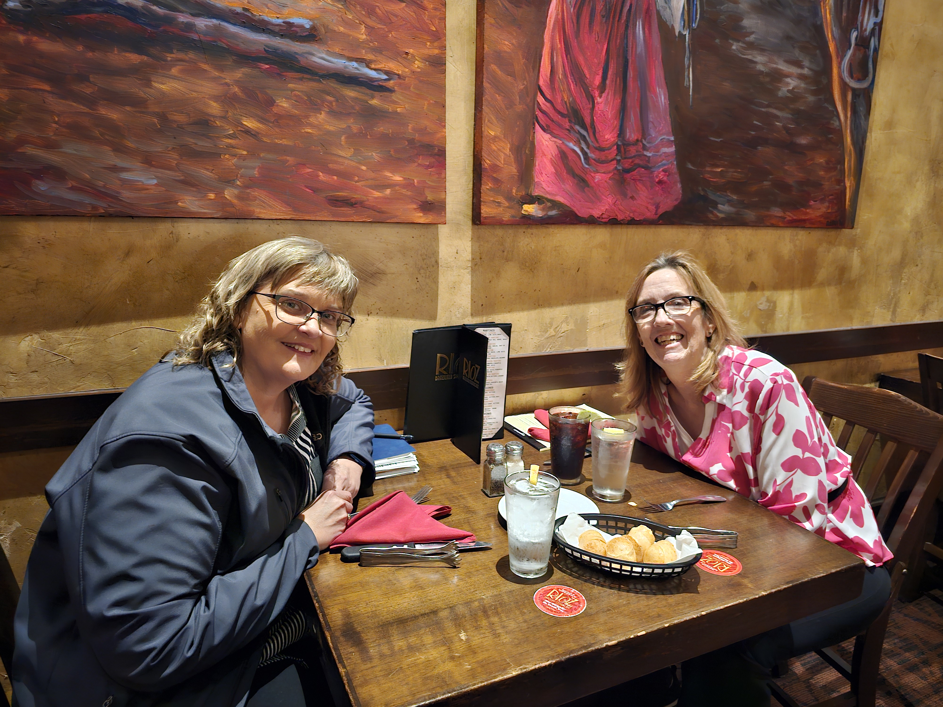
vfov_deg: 58.9
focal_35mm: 23
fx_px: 627
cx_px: 472
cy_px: 354
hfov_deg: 73.9
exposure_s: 1/15
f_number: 1.7
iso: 1000
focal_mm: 6.3
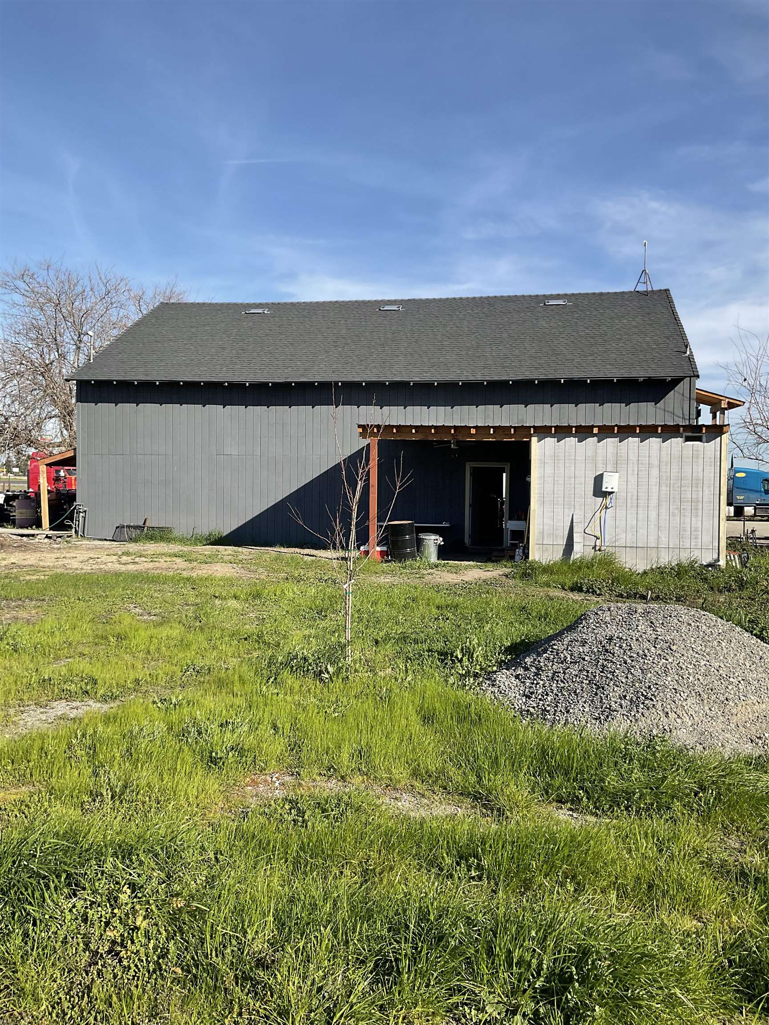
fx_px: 859
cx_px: 384
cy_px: 512
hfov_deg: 48.2
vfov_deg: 61.7
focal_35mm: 29
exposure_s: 1/1490
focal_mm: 3
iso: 16
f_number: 1.8
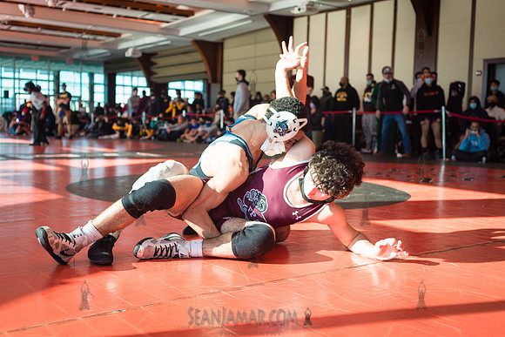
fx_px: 584
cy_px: 168
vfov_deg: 32.2
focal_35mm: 42
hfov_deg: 46.8
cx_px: 252
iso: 400
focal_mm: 35
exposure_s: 1/400
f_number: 3.5
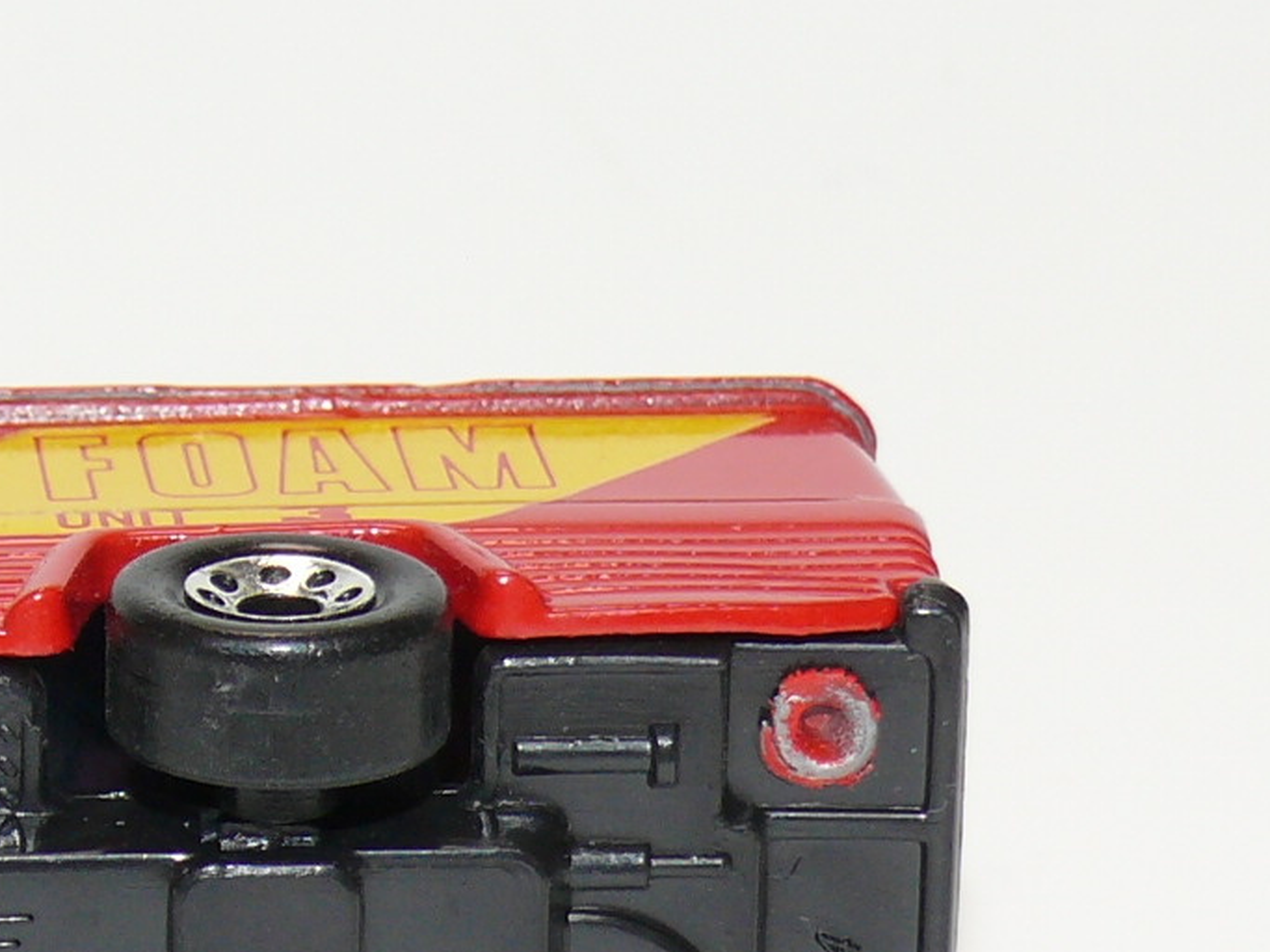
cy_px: 757
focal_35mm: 218
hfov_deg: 9.0
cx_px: -208
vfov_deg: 6.8
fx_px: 7997
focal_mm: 12.7
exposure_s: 1/30
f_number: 4
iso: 100
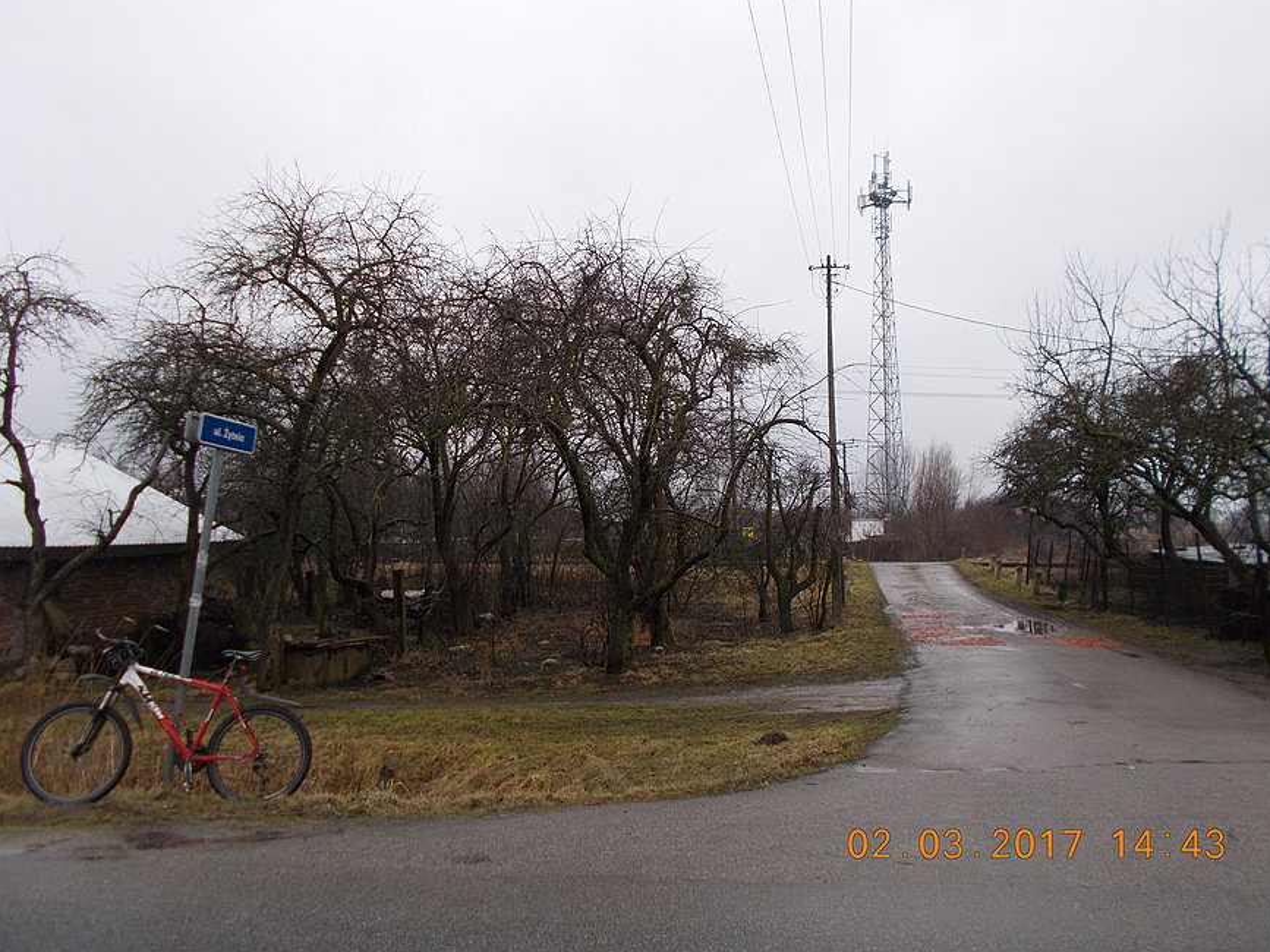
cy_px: 465
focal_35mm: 27
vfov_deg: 51.3
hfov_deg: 65.3
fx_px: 990
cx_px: 634
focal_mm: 4.6
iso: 80
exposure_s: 1/80
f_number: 3.2
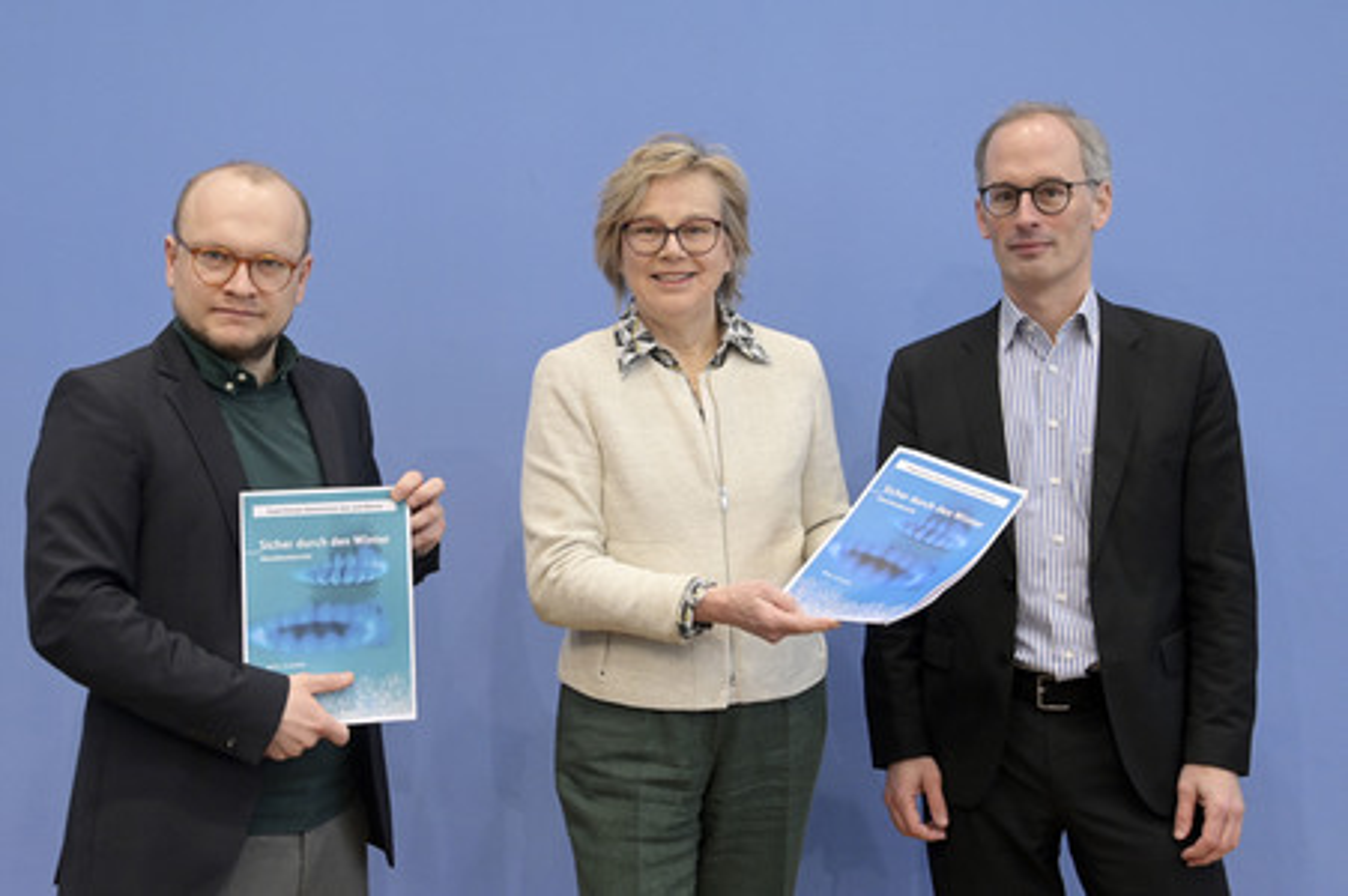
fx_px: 1684
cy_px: 448
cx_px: 674
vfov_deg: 29.8
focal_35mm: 45
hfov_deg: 43.6
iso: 3200
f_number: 5
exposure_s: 1/400
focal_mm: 45
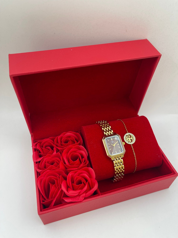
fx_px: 171
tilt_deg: -47.1
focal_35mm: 25
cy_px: 119
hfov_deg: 54.9
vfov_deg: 69.4
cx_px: 89
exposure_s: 1/100
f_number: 1.6
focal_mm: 5.1
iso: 64
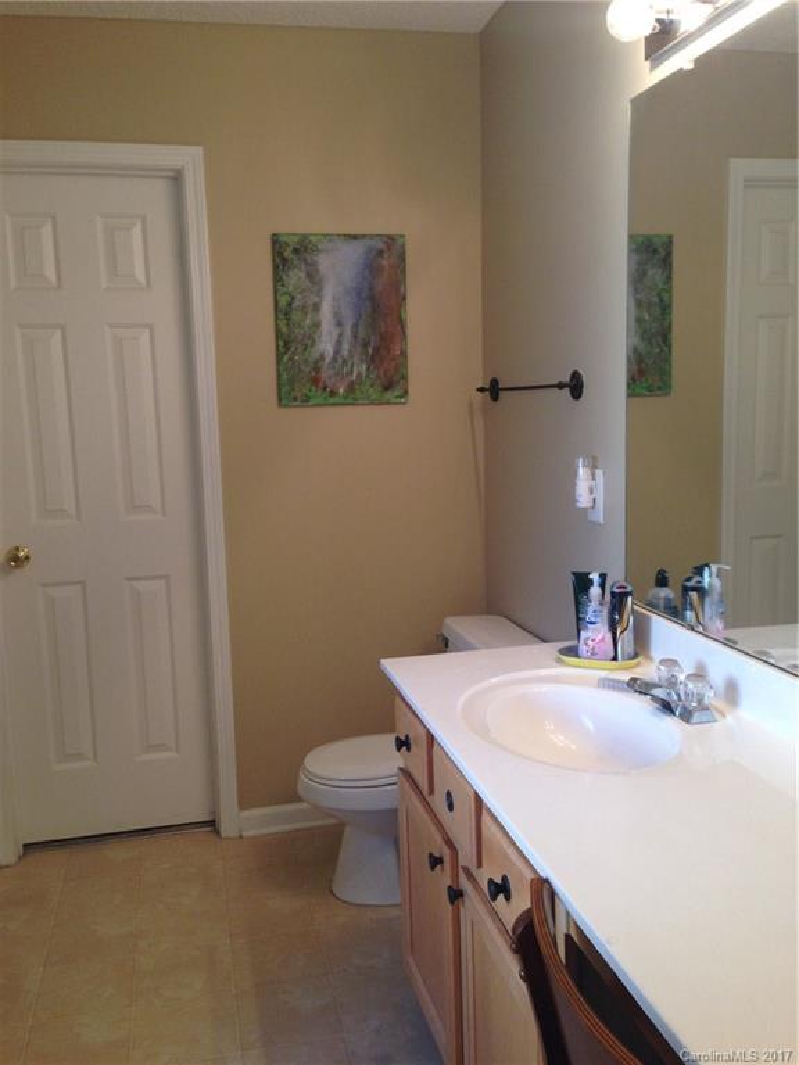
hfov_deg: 42.9
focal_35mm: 33
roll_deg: +1.1
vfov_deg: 55.4
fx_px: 1016
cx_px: 400
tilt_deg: -5.7
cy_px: 532
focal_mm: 4.12
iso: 50
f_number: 2.4
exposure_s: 1/40
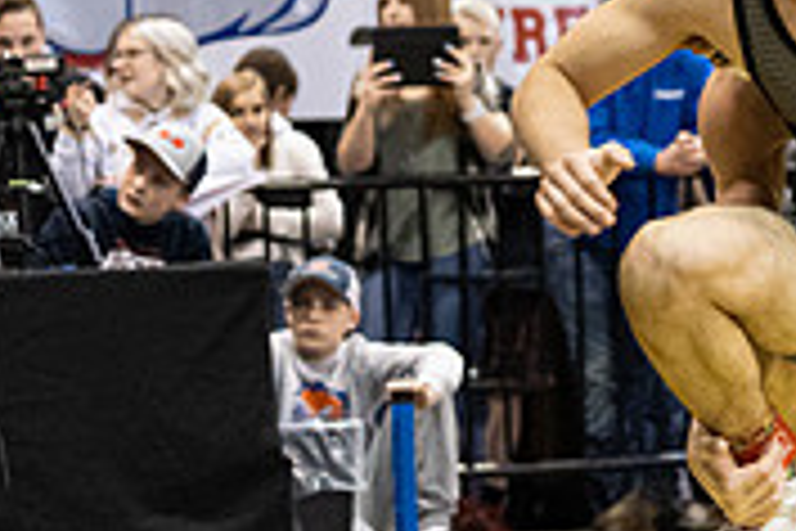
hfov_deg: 7.5
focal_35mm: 272
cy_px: 196
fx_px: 6014
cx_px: 1025
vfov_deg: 5.1
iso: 10000
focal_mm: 83
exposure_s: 1/500
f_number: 4
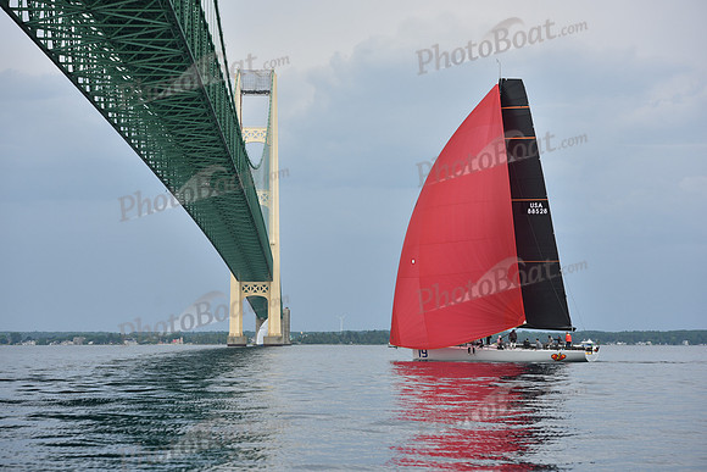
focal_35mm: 95
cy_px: 236
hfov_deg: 21.5
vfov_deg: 14.4
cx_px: 354
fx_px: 1866
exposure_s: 1/800
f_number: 5
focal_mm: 95
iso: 250
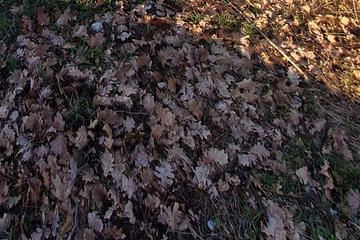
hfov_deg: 54.7
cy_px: -178
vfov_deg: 23.5
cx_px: 72
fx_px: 320
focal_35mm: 32
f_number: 2.2
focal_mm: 1.74
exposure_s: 1/814
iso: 40
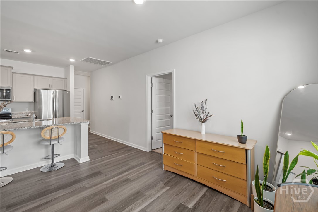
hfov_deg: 100.4
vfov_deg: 77.3
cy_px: 106
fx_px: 132
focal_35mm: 15
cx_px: 159
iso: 1250
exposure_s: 1/30
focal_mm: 15
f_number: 7.1
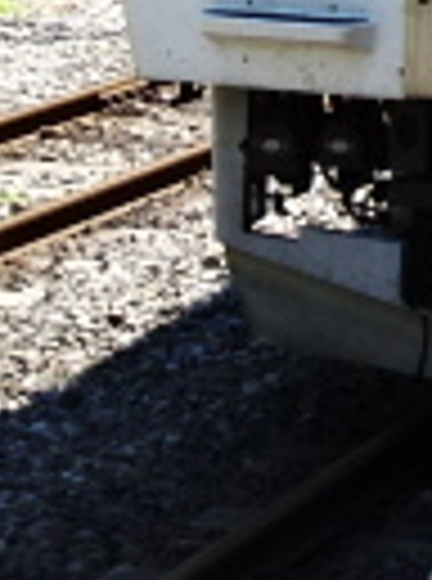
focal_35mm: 229
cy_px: -369
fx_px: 3830
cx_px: 756
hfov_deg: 6.3
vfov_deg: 8.4
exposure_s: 1/160
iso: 80
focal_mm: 7.87
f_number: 4.5
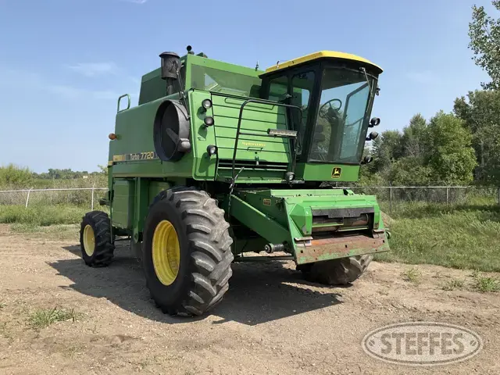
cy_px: 188
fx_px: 419
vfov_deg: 48.2
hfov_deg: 61.7
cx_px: 250
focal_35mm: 29
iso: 25
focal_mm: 3
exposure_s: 1/1311
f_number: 1.8
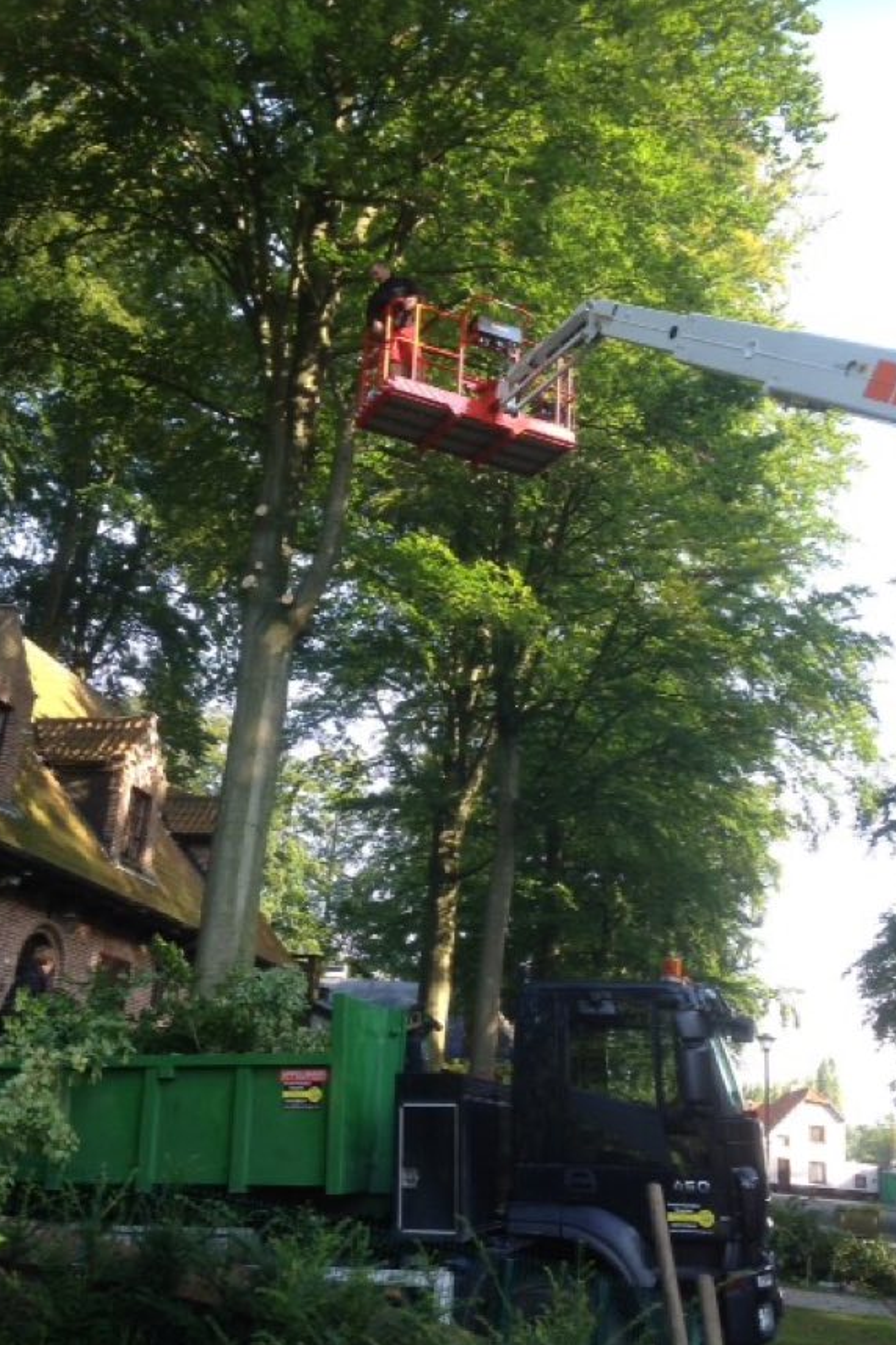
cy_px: 701
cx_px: 403
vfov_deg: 53.1
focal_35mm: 36
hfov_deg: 36.8
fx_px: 1344
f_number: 2.4
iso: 50
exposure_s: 1/142
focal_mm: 4.12
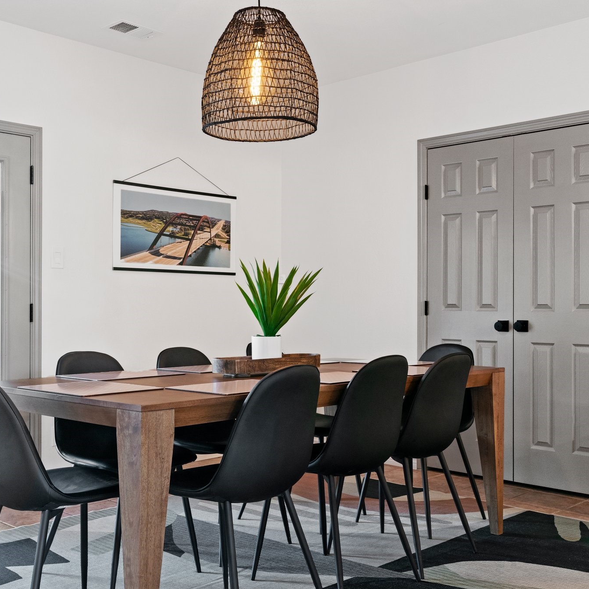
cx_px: 295
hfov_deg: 41.9
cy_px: 295
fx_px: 770
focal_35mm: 40
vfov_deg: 41.9
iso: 2500
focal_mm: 31
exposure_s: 1/5
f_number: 8
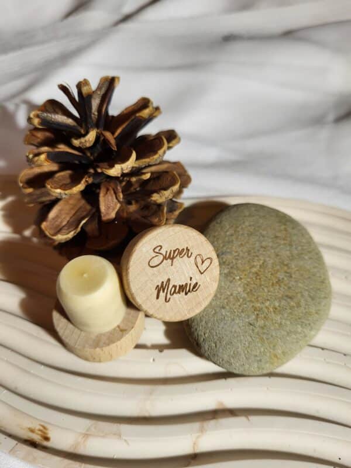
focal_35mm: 26
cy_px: 234
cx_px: 176
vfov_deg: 67.3
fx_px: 352
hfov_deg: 53.1
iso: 125
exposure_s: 1/100
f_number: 1.8
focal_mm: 5.4
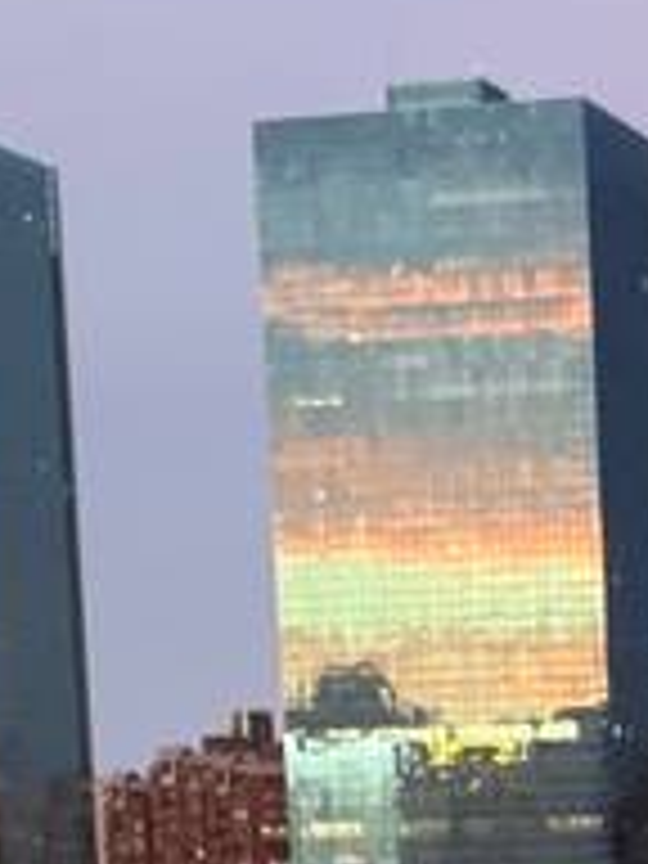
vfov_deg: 12.2
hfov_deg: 9.4
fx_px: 3744
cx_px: 1148
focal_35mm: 150
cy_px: 1516
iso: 400
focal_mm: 2.71
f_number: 1.9
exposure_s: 1/30
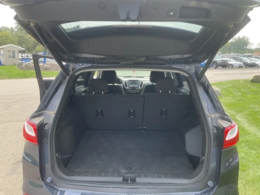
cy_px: 98
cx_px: 130
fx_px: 218
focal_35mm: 29
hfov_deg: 61.7
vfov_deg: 48.2
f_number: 1.8
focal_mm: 3
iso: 25
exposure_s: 1/215
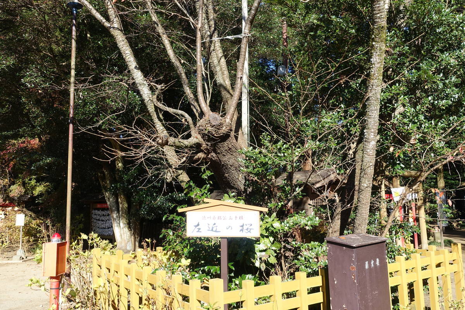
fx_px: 400
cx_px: 232
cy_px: 155
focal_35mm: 31
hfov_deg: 60.3
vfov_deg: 42.3
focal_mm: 11.45
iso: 125
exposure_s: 1/200
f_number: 5.6
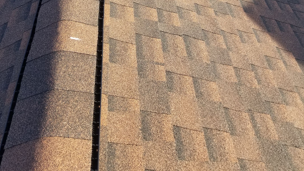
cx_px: 152
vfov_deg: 27.7
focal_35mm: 38
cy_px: -29
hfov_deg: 52.8
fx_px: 306
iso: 50
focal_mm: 4.25
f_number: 1.7
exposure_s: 1/441
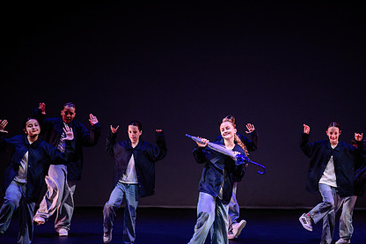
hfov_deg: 13.8
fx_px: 1514
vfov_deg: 9.2
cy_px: 170
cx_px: 217
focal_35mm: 149
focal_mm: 102
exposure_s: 1/400
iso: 1600
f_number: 2.8
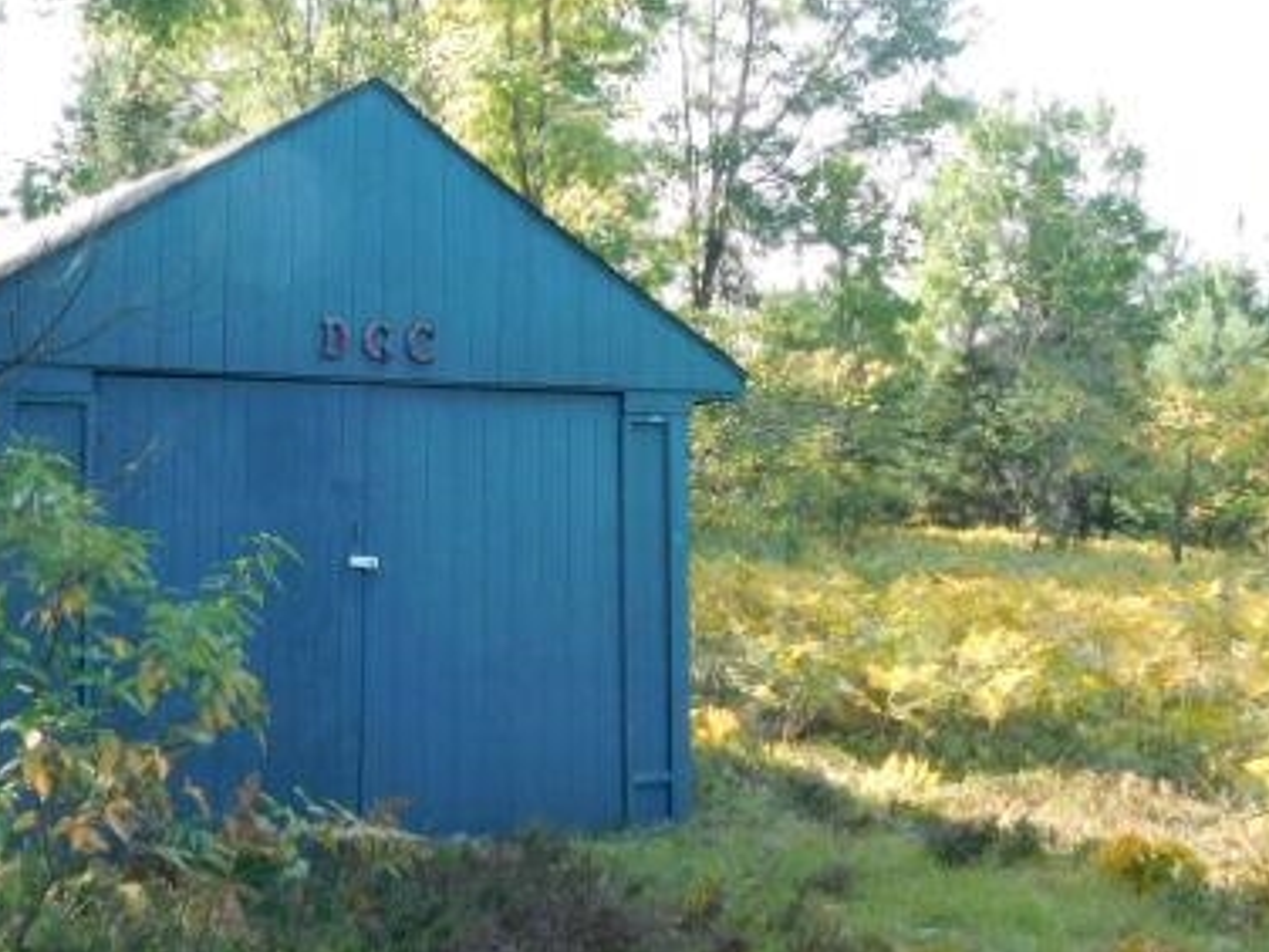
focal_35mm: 51
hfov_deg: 36.9
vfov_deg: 28.5
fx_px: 1870
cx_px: 385
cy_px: 419
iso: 125
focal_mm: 5.3
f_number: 3.2
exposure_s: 1/160
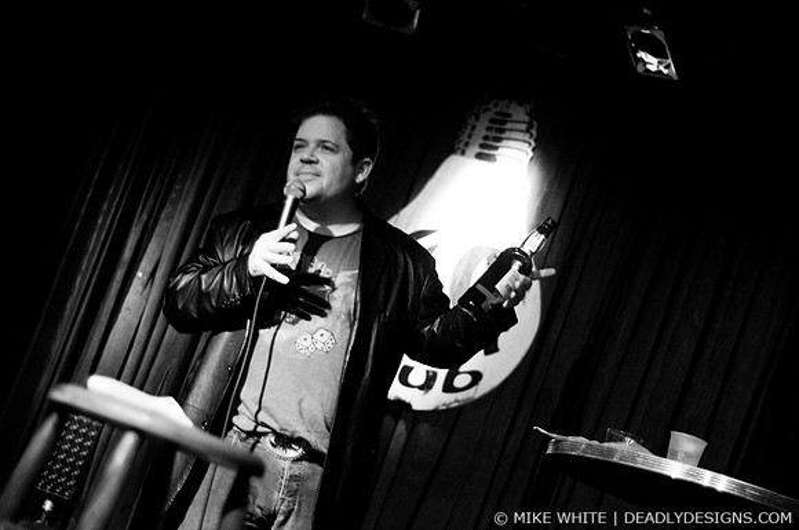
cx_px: 400
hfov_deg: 27.0
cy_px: 265
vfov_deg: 18.1
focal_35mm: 75
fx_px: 1662
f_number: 1.8
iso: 1000
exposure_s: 1/60
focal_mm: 50
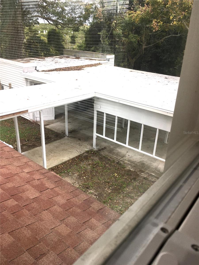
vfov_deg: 61.7
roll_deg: -0.5
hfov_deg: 48.2
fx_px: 222
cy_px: 132
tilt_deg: -24.4
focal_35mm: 29
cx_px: 100
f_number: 2.2
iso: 25
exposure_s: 1/192
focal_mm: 4.15
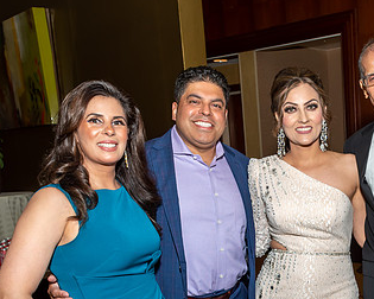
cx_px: 308
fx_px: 576
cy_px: 250
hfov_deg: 34.7
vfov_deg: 28.4
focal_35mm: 52
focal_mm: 17
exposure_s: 1/250
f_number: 6.3
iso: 400
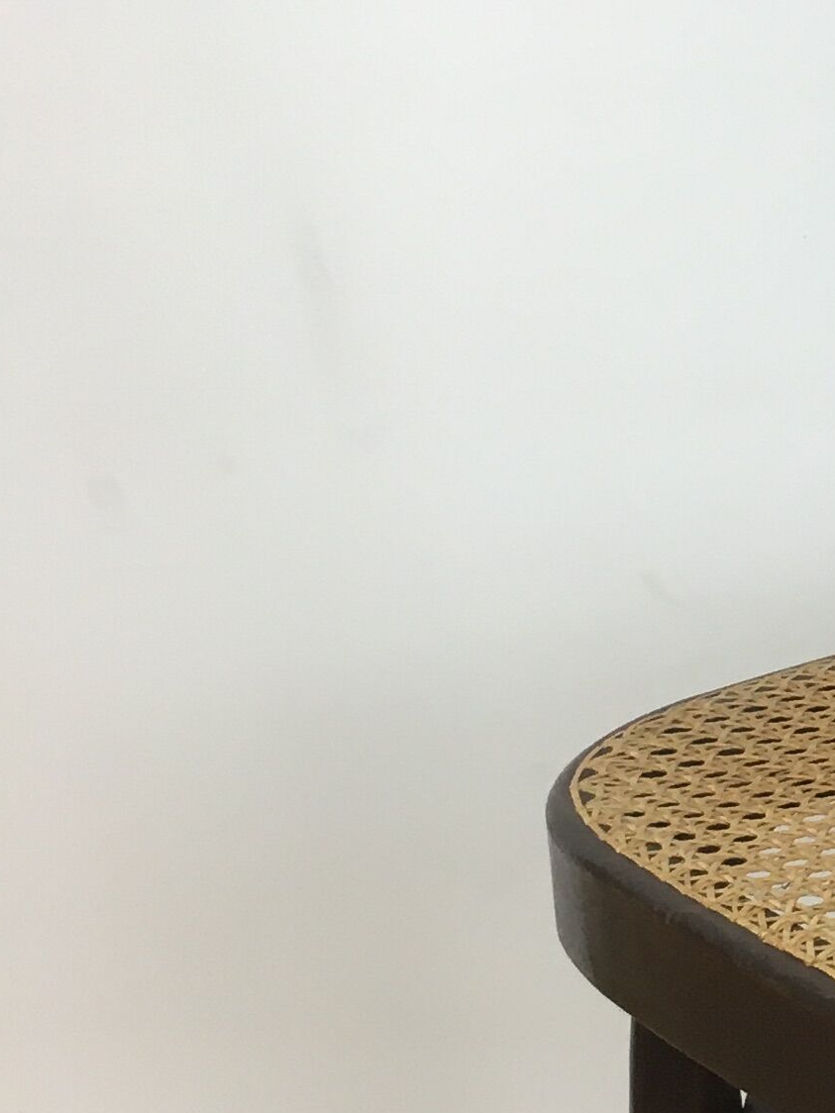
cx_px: 1492
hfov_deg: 12.9
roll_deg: +1.9
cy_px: 473
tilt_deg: -16.9
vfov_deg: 18.9
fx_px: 3345
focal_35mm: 104
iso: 32
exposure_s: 1/33
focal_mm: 4.15
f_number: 2.2
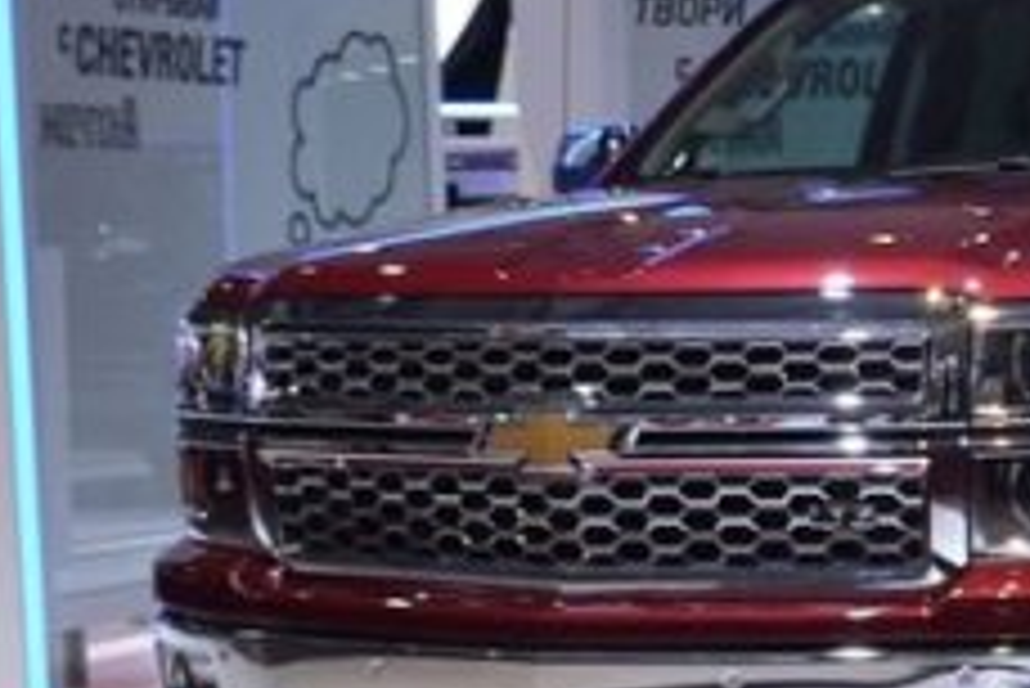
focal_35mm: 136
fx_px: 3893
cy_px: 654
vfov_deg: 10.0
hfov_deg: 14.7
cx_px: 1142
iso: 400
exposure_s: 1/80
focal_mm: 26
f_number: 4.5
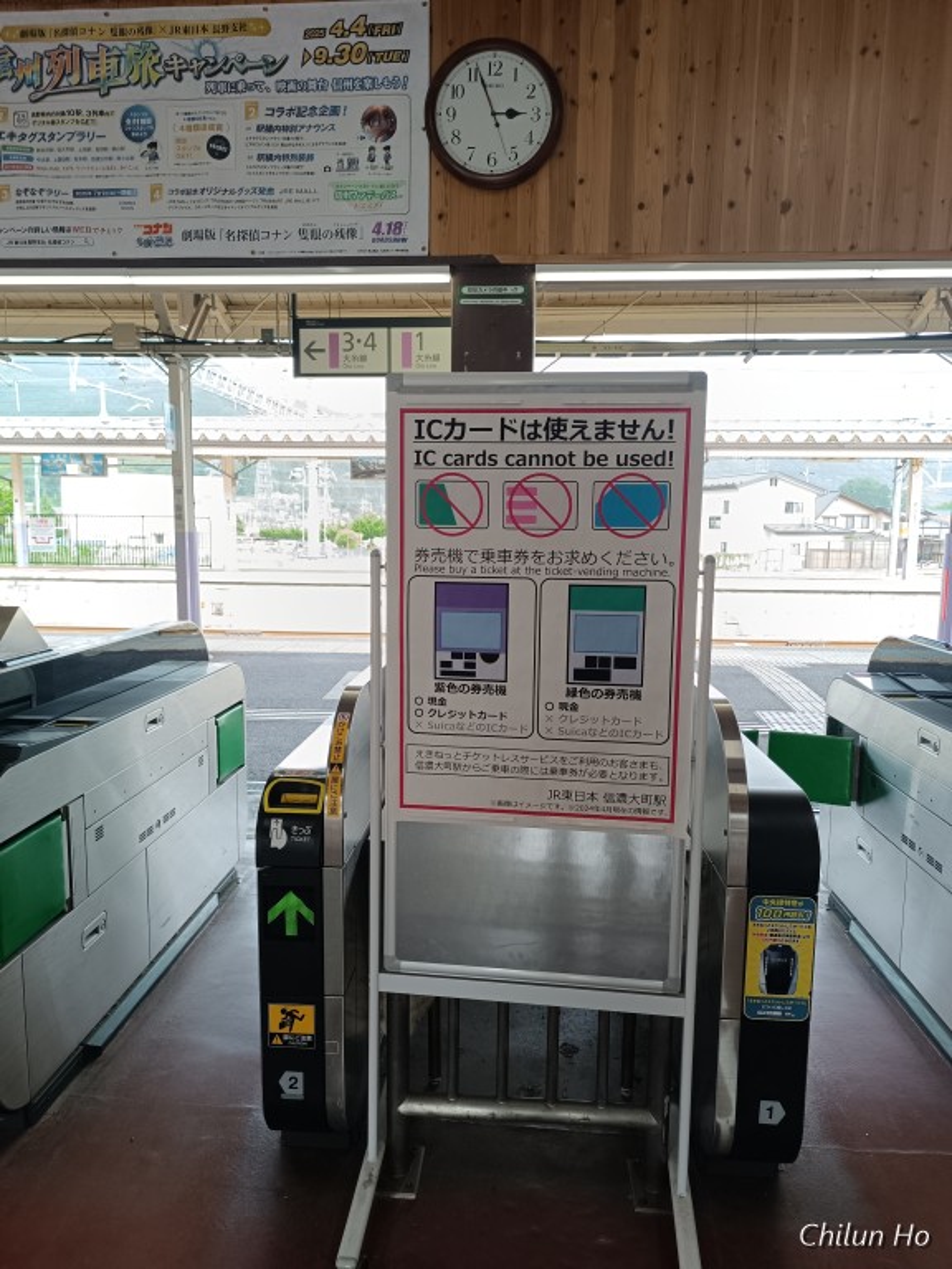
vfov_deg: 71.6
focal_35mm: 24
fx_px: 880
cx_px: 476
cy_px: 634
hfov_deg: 56.8
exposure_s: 1/100
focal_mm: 6.14
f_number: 1.65
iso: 222
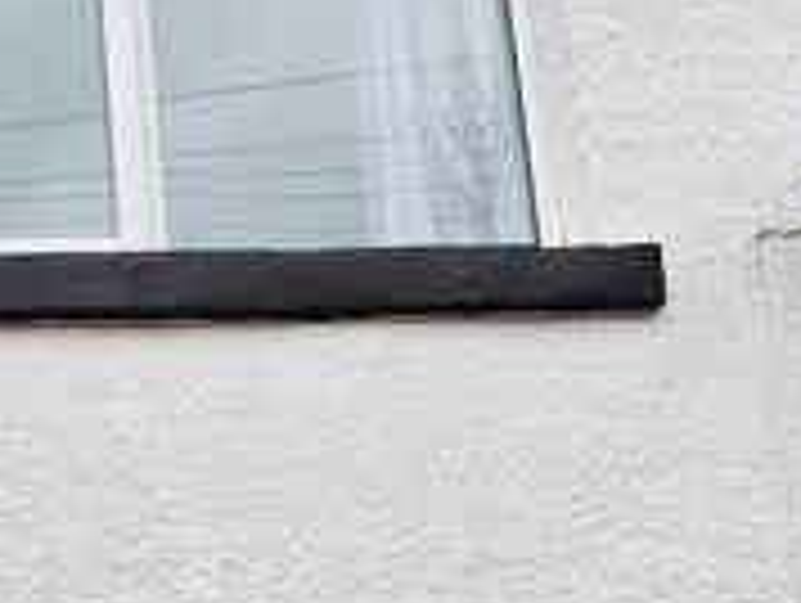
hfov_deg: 24.7
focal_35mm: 69
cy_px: 810
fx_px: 1599
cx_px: -220
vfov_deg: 19.5
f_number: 1.8
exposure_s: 1/2056
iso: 50
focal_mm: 2.03
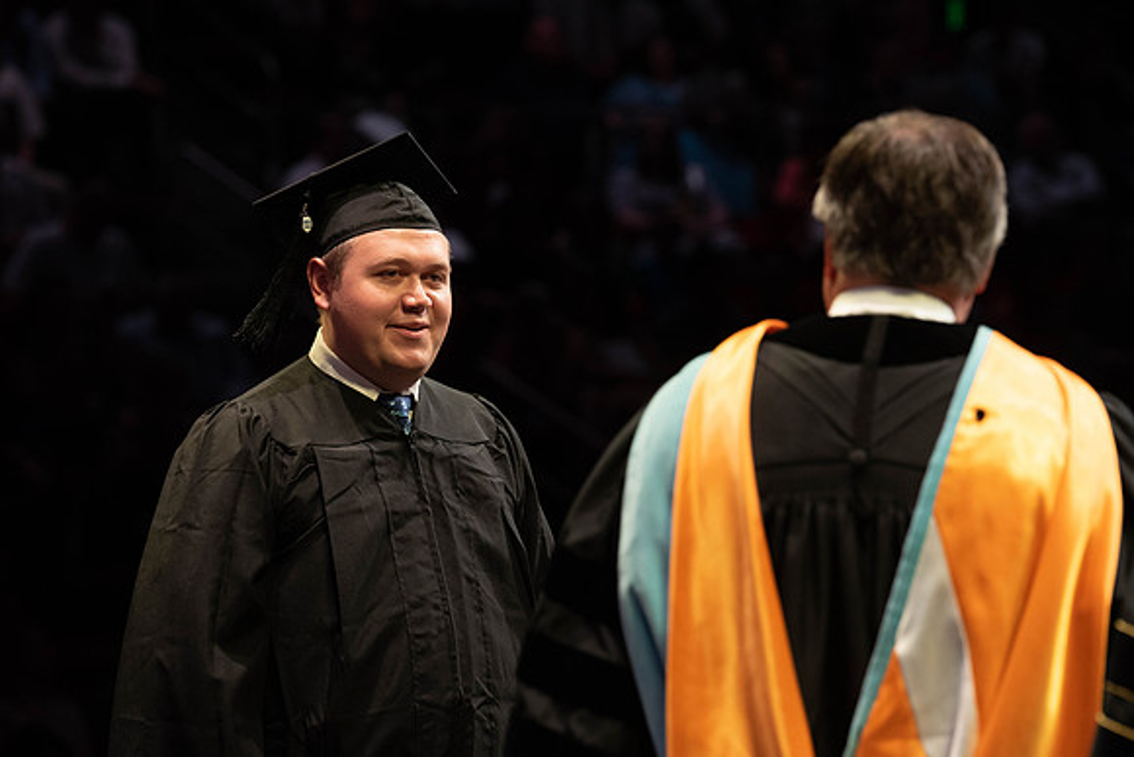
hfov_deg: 10.6
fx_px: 6111
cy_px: 336
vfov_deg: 7.1
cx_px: 629
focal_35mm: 194
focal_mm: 165
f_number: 4.5
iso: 1600
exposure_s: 1/320
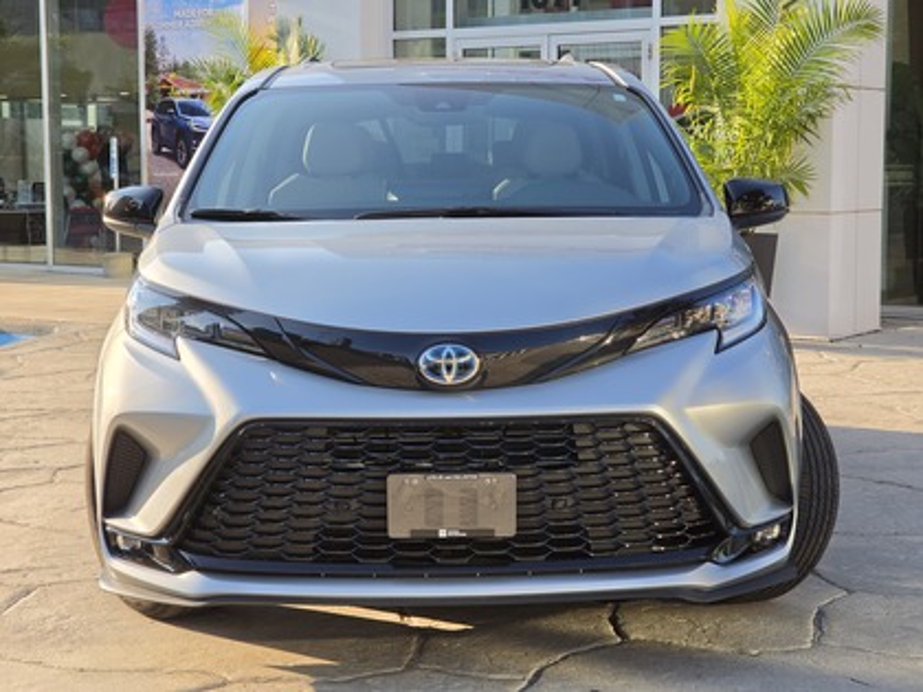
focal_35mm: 69
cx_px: 462
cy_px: 346
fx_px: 1840
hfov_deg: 28.2
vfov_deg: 21.3
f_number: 2.4
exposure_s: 1/304
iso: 25
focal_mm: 7
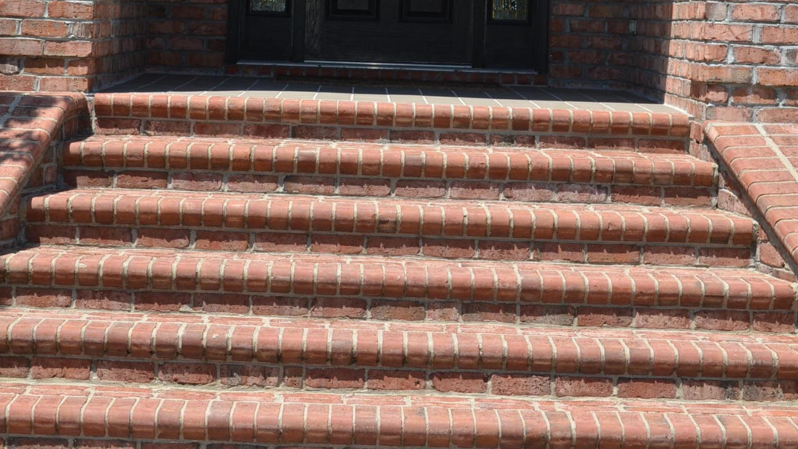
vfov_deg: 13.5
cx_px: 398
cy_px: -147
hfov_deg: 24.7
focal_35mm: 86
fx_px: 1819
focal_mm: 36
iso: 100
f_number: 8
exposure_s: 1/250
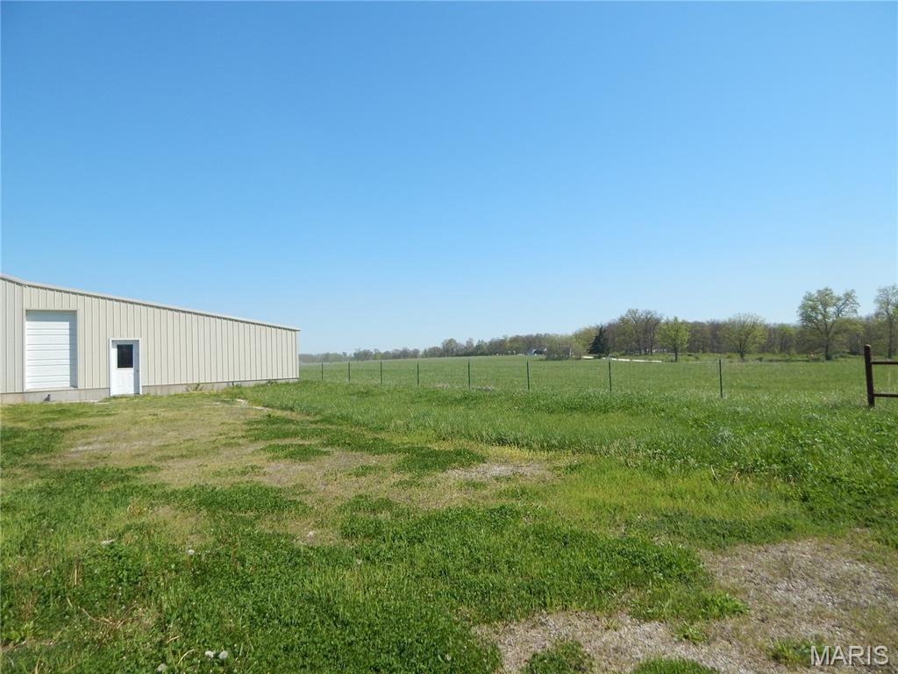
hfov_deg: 76.4
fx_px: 571
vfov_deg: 61.1
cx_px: 449
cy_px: 337
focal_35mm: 22
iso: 125
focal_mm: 4
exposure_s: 1/640
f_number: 6
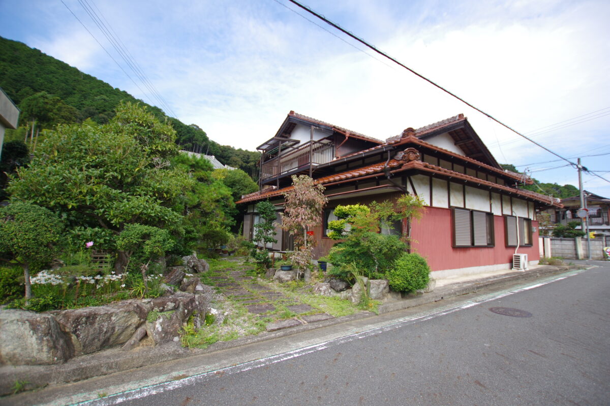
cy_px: 203
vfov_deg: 77.3
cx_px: 305
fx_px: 254
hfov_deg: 100.4
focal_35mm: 15
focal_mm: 10
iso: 100
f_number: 3.5
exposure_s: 1/500
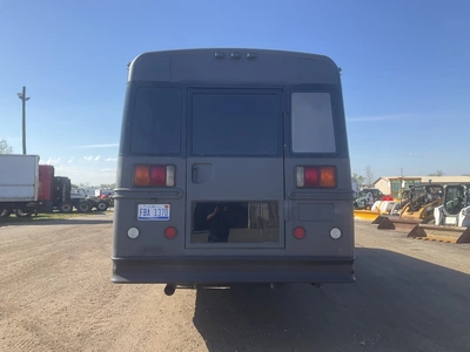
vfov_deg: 48.2
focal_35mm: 29
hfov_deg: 61.7
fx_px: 394
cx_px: 235
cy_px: 176
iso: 25
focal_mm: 3
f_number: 1.8
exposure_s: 1/978
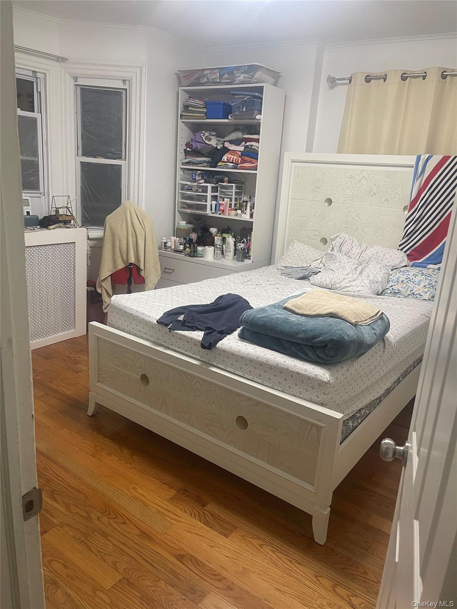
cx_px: 228
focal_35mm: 25
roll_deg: -3.5
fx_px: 440
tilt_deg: -16.4
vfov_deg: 69.4
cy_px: 304
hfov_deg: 54.9
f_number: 1.6
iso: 160
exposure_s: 1/60
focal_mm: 5.1
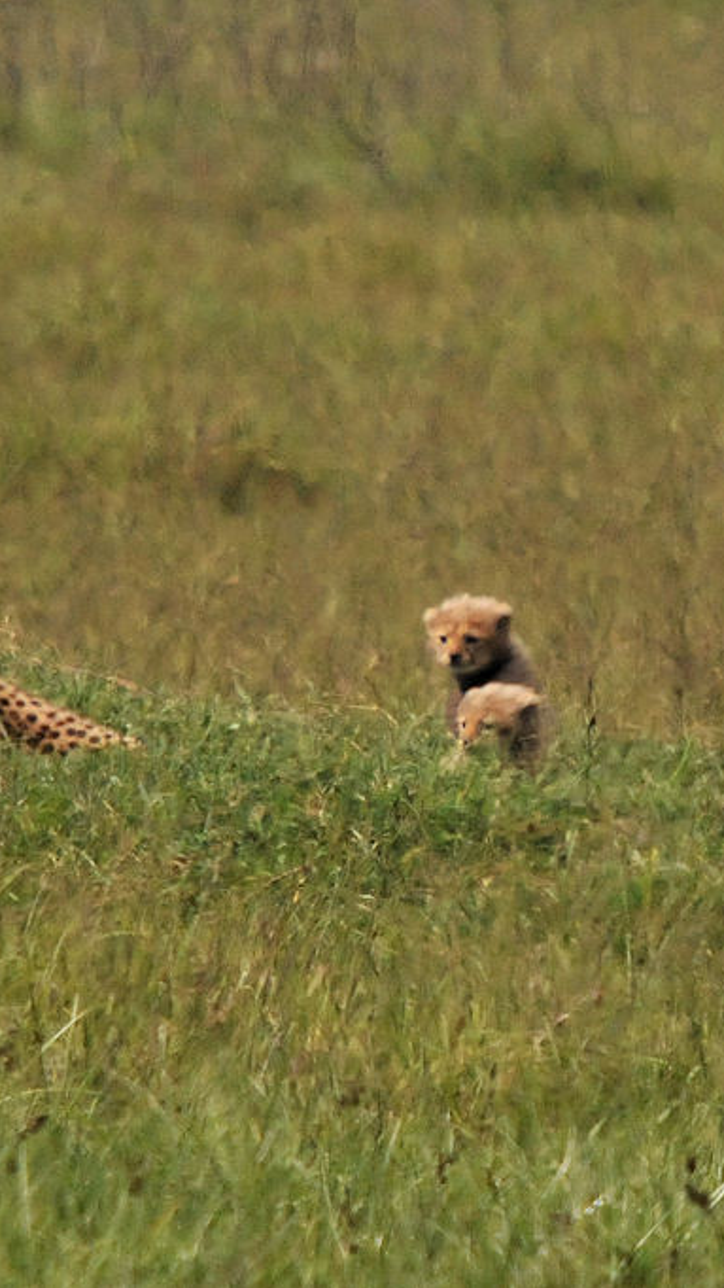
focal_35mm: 1655
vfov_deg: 1.3
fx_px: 56491
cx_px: 314
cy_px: 644
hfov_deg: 0.7
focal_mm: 700
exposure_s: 1/2000
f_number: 11
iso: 800
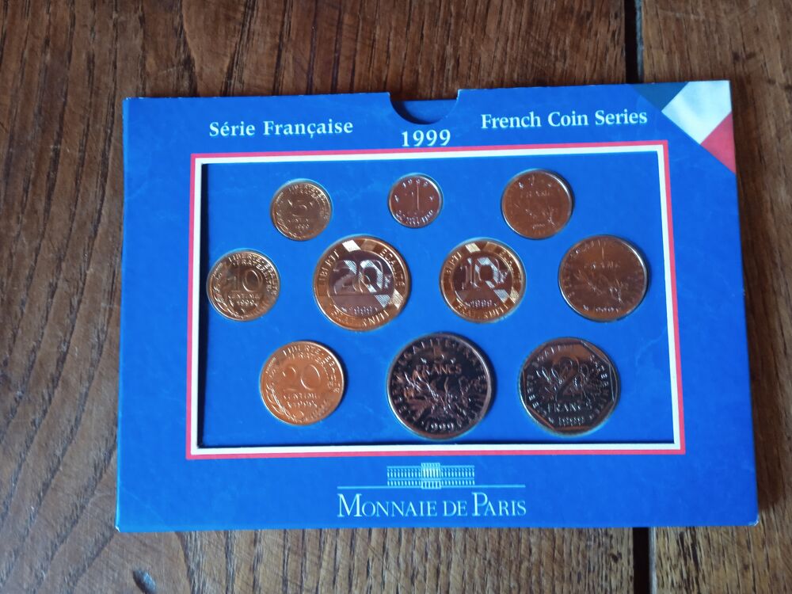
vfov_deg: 49.7
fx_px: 641
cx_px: 396
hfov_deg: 63.4
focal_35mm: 28
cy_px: 297
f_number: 2.2
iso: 1157
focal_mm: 3.43
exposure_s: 1/14.3
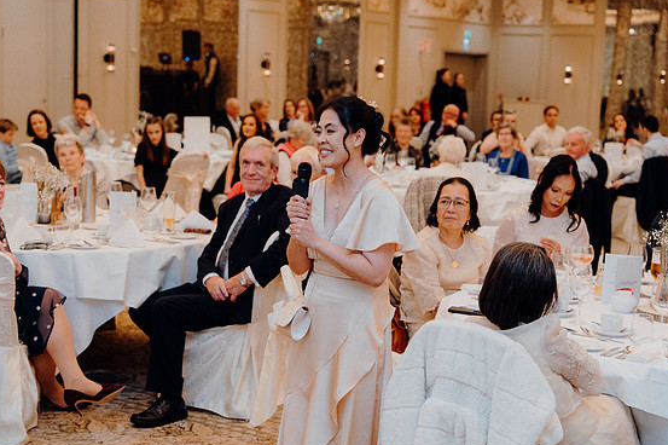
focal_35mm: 63
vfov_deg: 21.5
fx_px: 1168
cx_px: 339
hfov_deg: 31.9
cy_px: 221
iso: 3200
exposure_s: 1/160
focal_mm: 60
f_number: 3.5
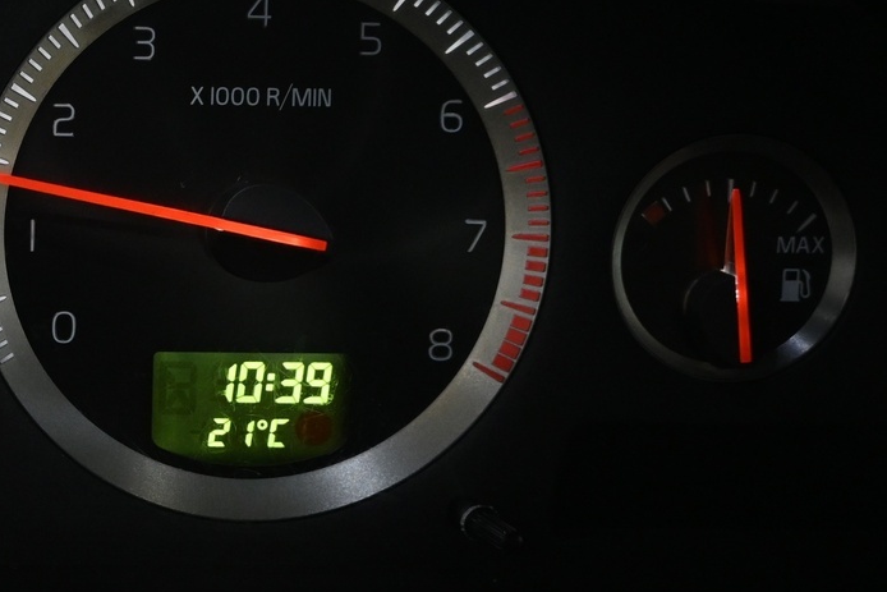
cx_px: -60
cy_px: 276
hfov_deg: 26.8
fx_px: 1725
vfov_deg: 19.5
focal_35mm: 70
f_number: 3.8
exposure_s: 1/30
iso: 1600
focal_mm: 20
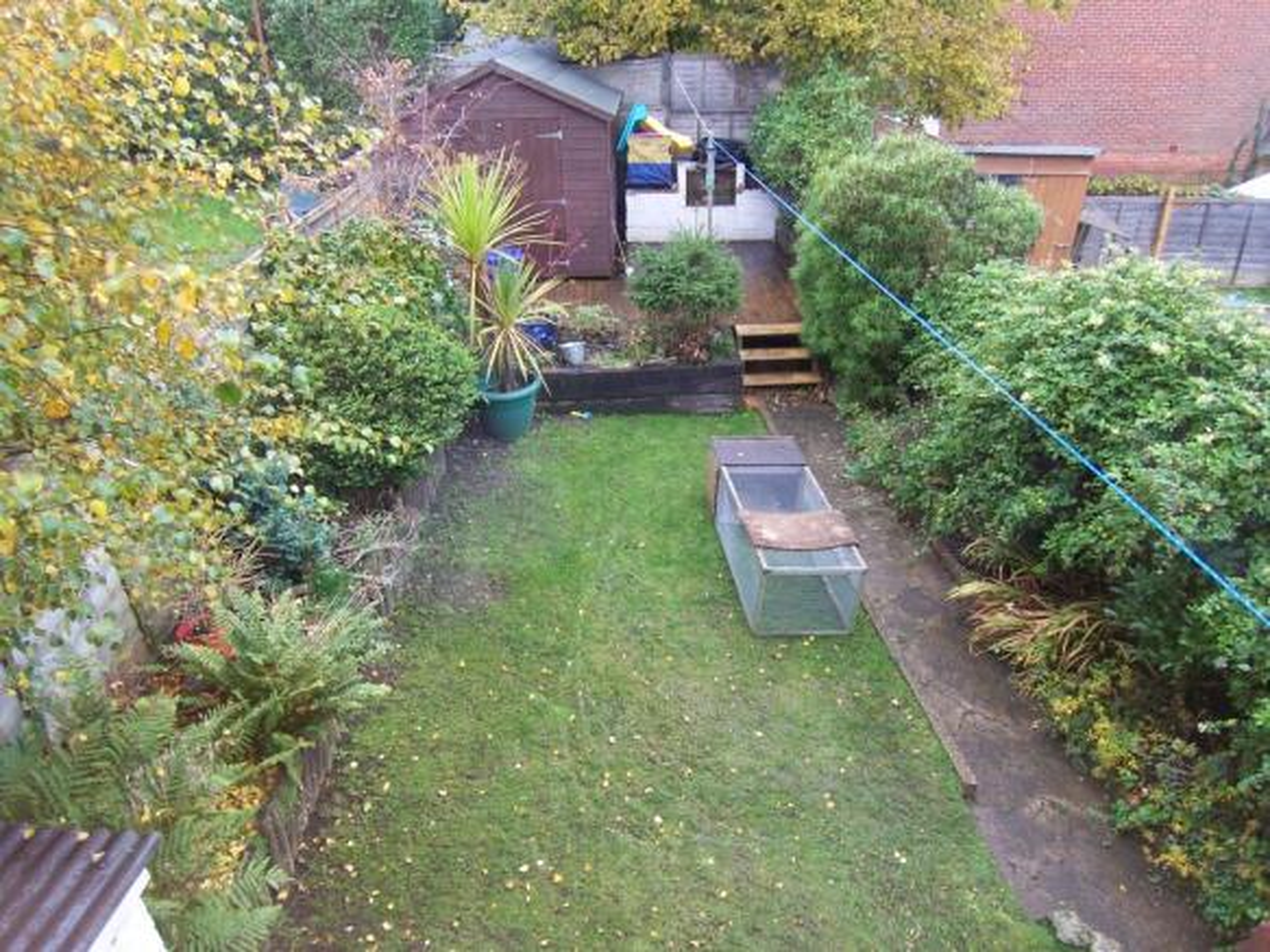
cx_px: 635
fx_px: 844
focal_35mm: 23
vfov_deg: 58.9
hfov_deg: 73.9
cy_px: 476
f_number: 2.8
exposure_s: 1/40
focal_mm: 3.8
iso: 64
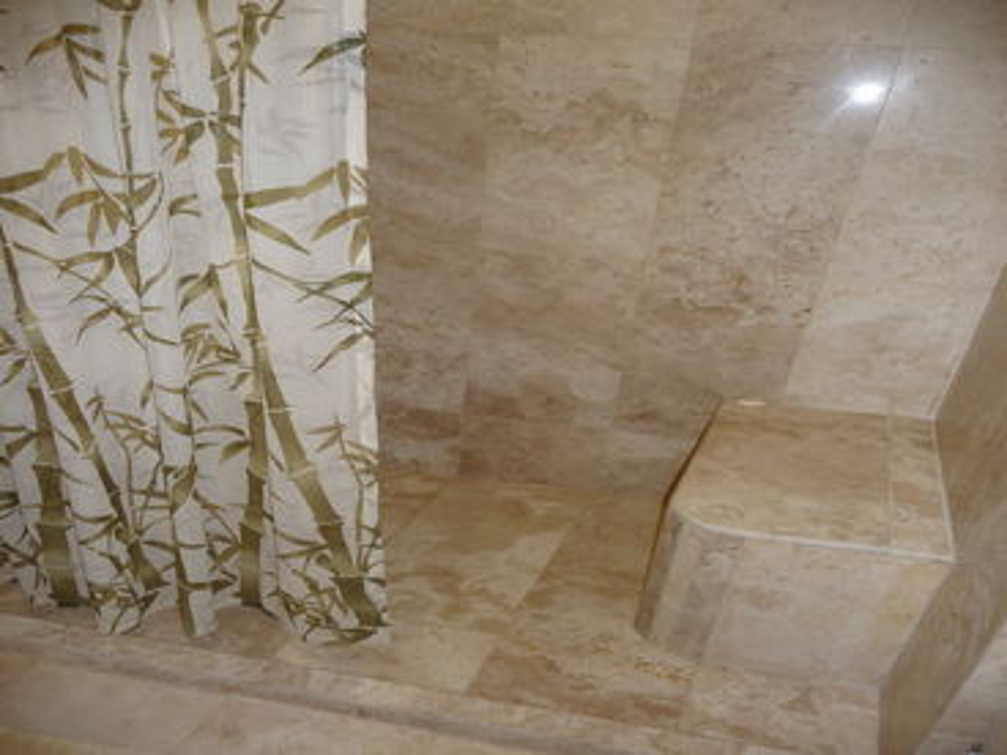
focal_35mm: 28
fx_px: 815
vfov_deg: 49.7
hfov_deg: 63.4
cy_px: 378
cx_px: 504
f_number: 3.3
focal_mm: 4.7
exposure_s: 1/30
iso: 100
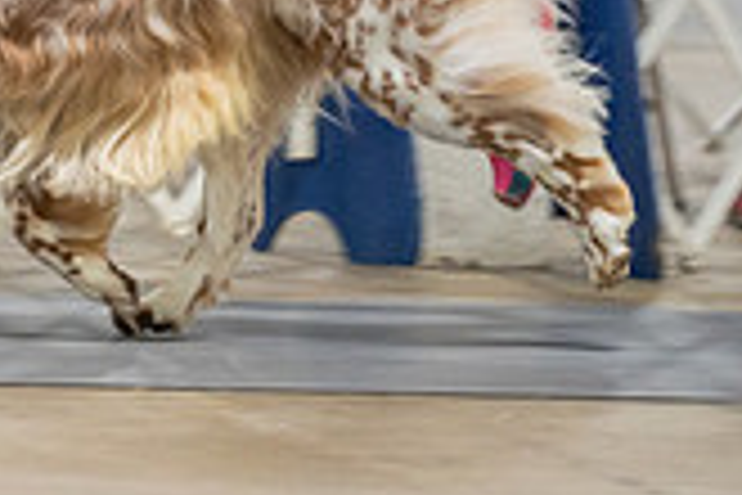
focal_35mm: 567
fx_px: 11686
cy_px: -254
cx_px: -396
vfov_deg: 2.4
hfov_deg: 3.6
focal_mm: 161
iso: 2500
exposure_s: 1/200
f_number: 2.8
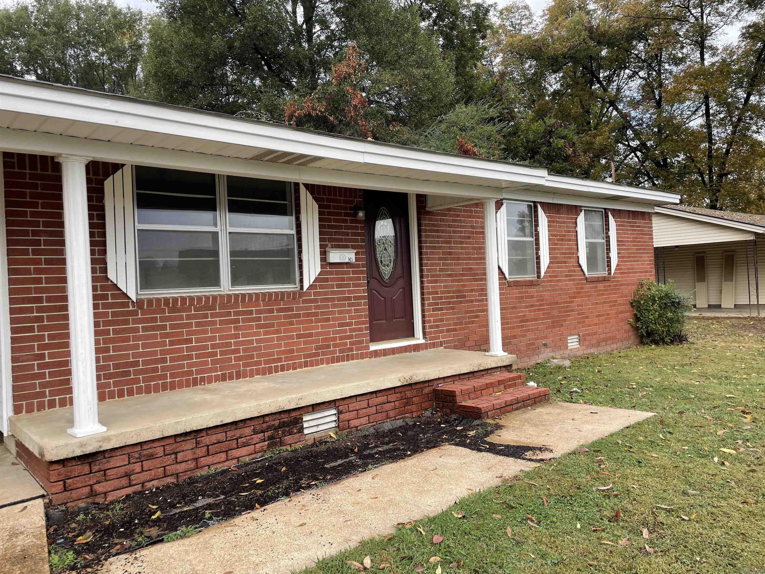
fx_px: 575
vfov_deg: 53.1
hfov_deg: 67.3
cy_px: 287
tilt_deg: -1.9
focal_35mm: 26
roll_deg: +3.6
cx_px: 382
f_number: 1.6
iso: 32
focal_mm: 4.2
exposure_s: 1/467
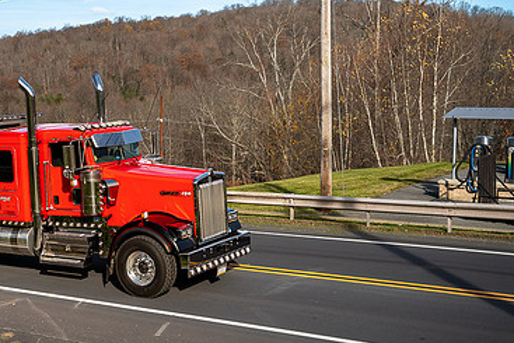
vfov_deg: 22.6
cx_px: 119
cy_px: 148
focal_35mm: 60
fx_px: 857
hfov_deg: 32.7
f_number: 2.2
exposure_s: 1/160
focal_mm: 38
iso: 125
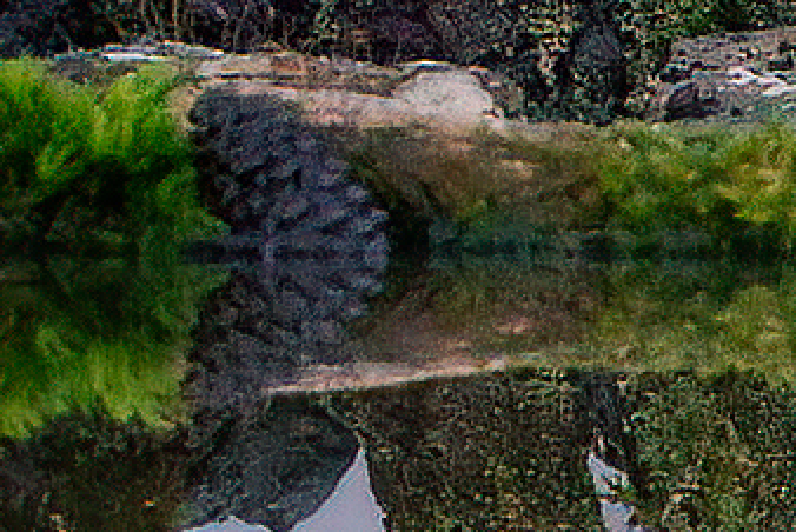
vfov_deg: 0.9
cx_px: 1413
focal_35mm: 1518
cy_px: 161
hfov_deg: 1.4
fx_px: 33593
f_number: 6.3
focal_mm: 321
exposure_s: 1/10
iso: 25600
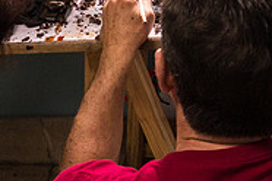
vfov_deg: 10.6
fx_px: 967
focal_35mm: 128
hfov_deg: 15.8
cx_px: 29
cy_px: -21
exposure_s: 1/60
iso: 3200
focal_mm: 27
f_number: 7.1
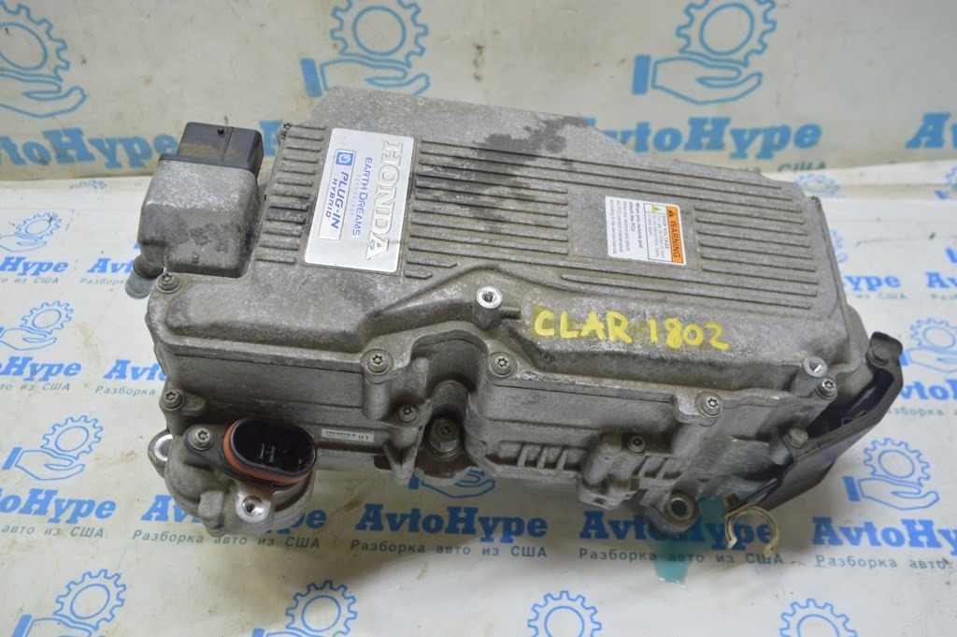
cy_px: 318
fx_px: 797
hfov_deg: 62.0
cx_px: 478
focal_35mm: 30
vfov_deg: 43.5
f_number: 5.6
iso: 400
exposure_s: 1/20
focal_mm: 20
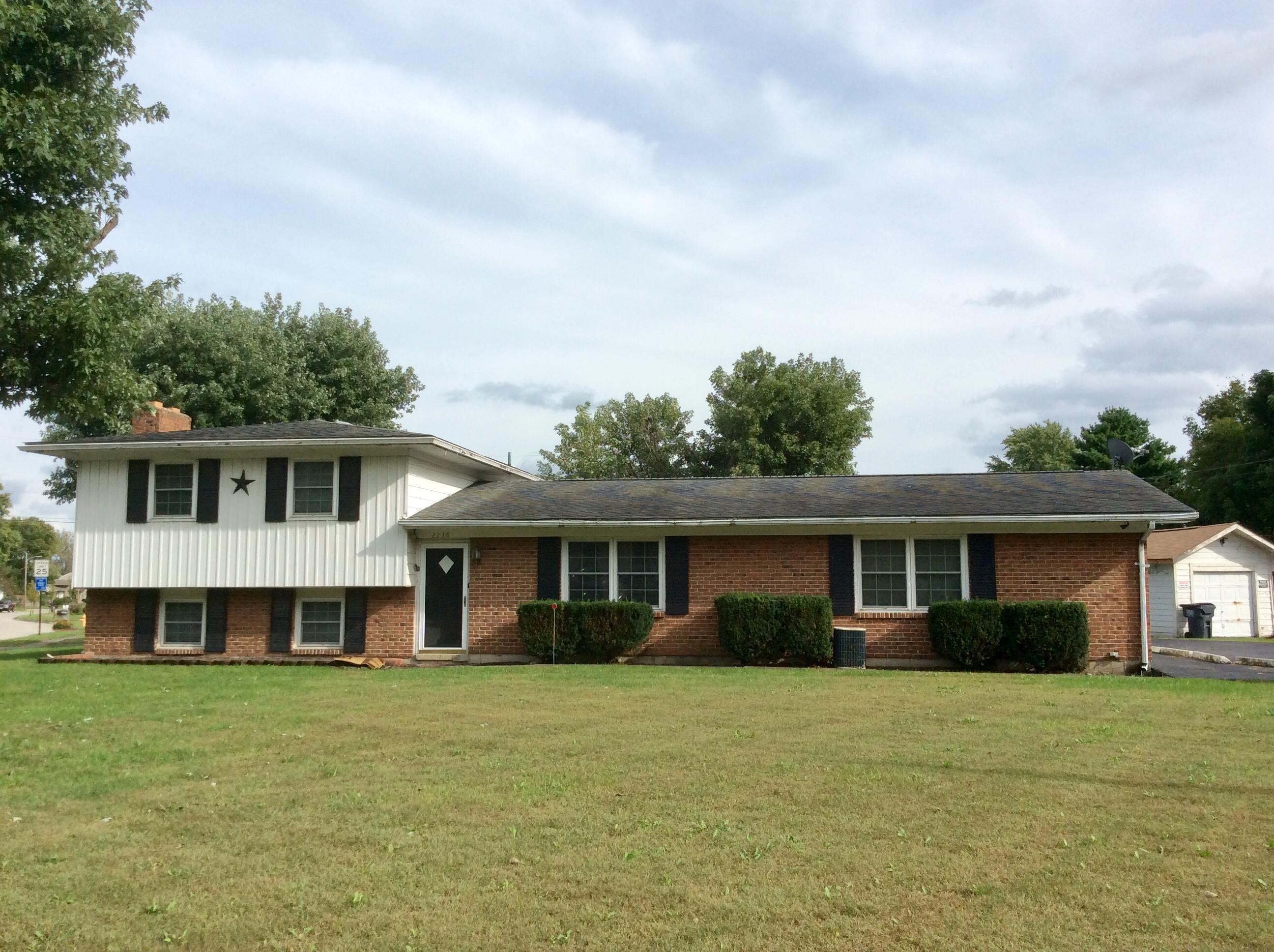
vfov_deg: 44.1
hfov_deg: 56.9
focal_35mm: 32
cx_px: 637
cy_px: 476
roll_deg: -0.6
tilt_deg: +5.2
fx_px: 1176
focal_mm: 3.3
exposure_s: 1/1271
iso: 32
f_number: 2.4
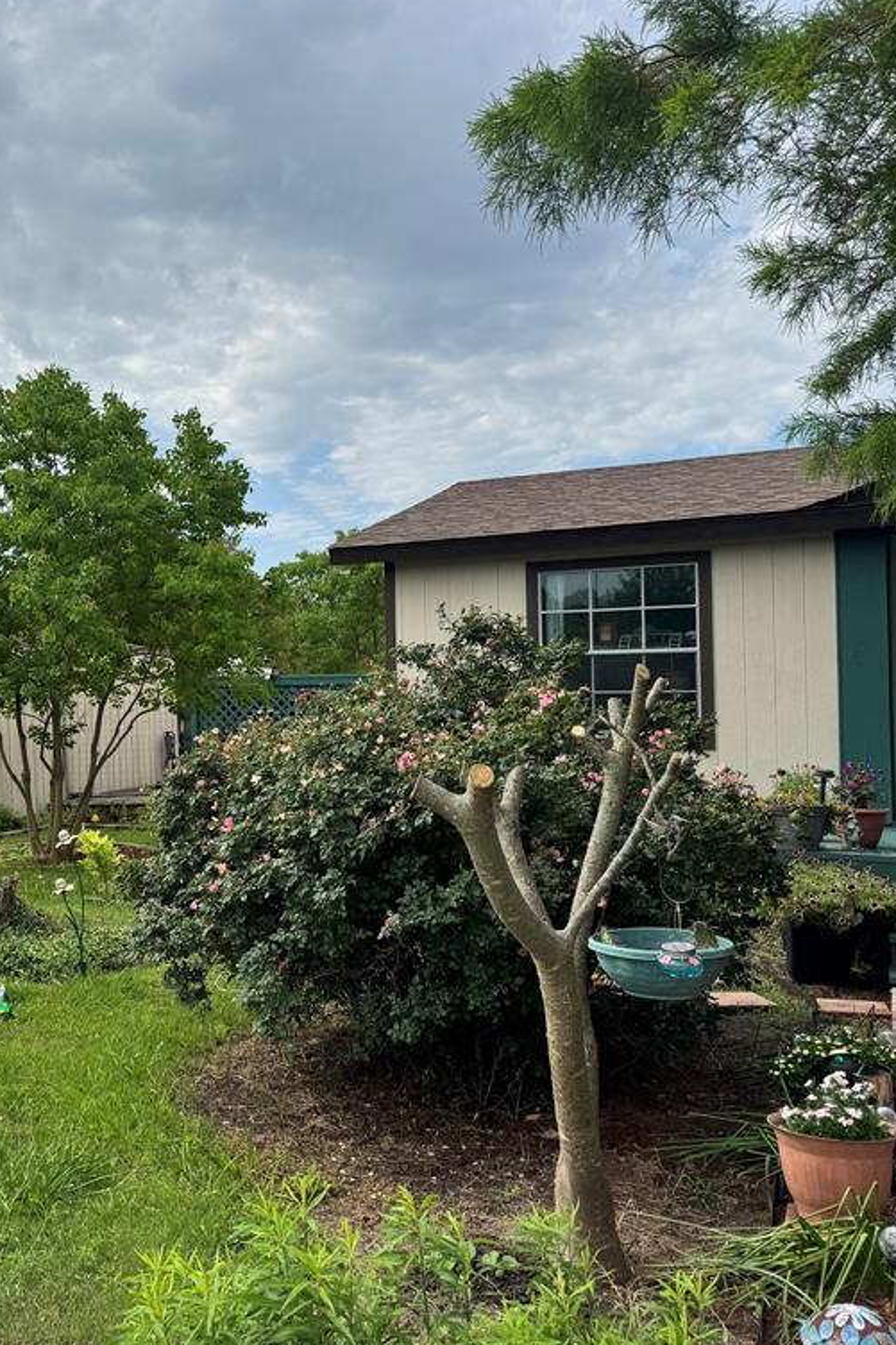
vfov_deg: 55.8
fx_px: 1270
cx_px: 77
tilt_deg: -0.1
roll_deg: +1.1
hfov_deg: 36.3
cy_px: 667
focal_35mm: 34
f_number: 1.78
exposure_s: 1/5348
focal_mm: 6.76
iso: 80
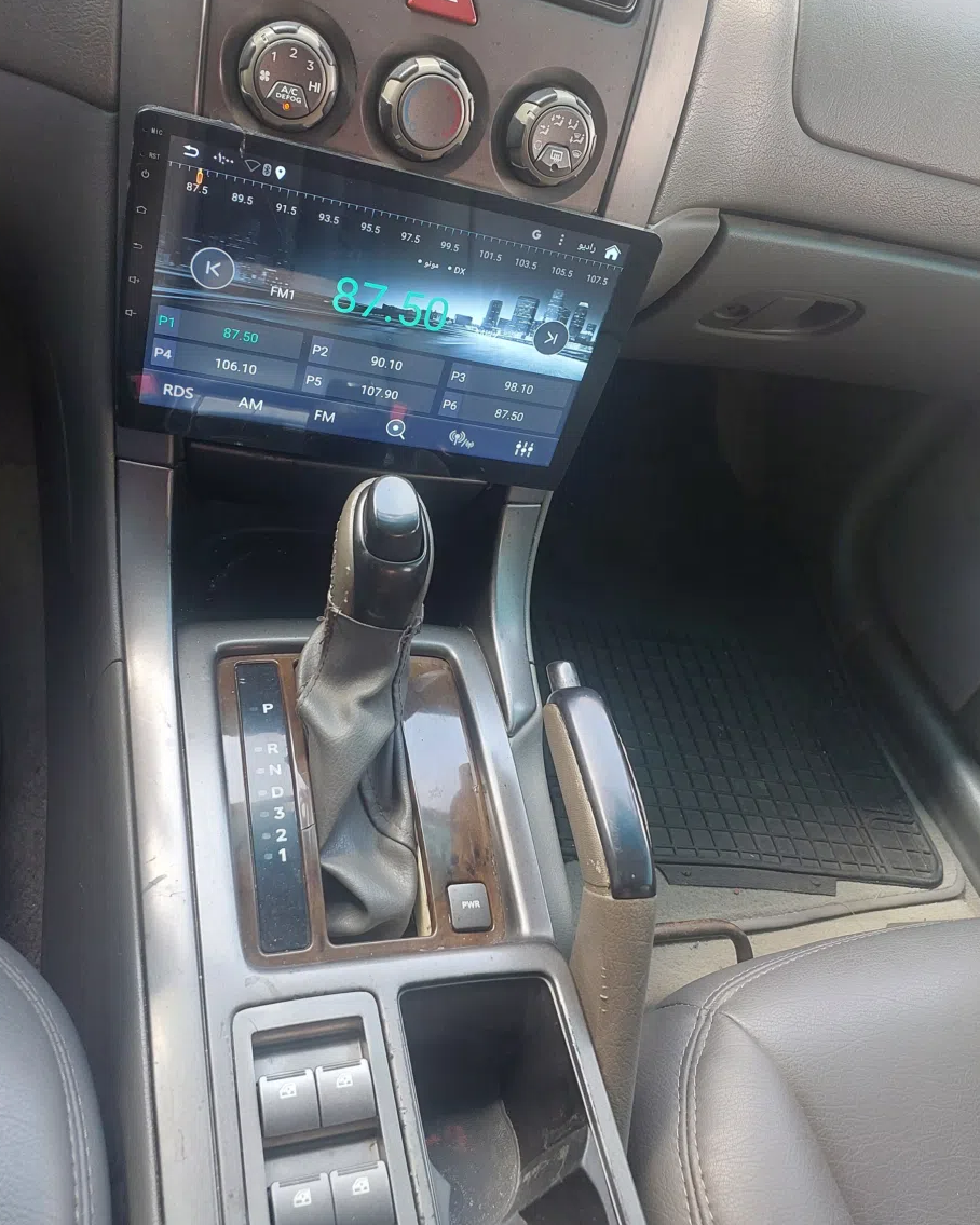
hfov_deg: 53.1
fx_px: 979
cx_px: 433
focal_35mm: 27
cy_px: 593
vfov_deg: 64.1
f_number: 1.8
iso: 125
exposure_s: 1/60
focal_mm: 5.06
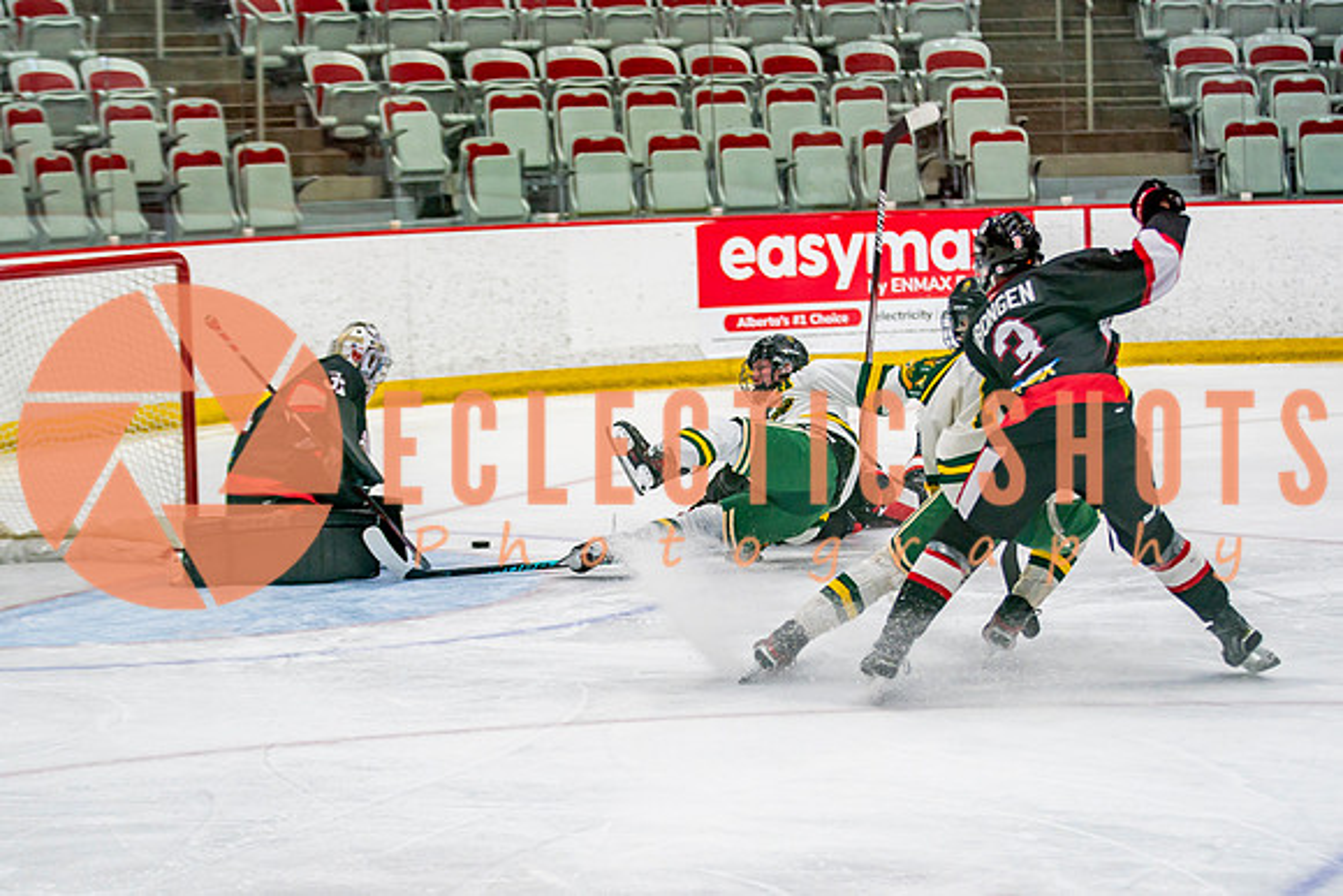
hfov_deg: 17.1
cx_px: 672
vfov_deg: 11.5
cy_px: 507
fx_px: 4460
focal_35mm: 120
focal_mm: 85
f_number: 2.8
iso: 500
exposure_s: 1/640
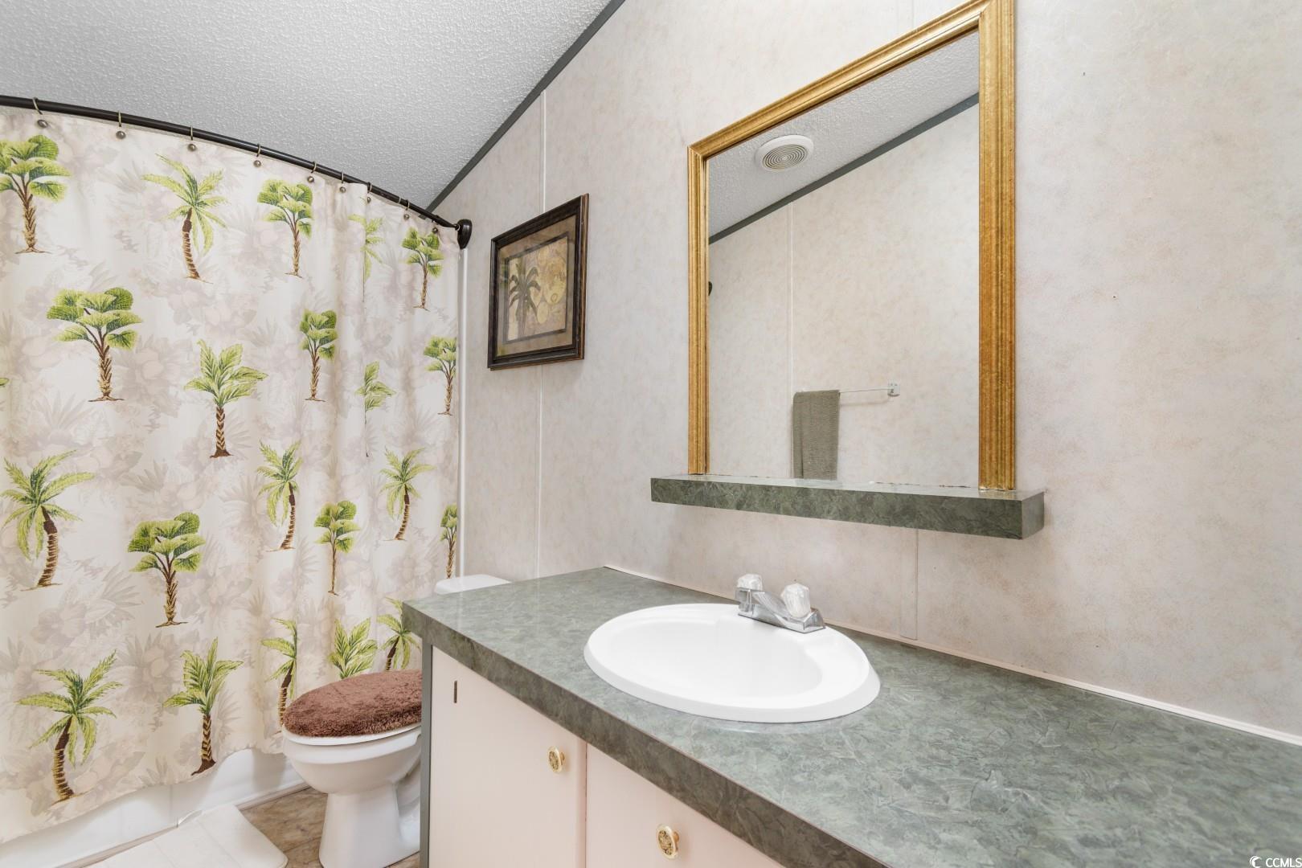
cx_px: 651
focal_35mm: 15
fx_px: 542
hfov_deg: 100.4
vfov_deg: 77.3
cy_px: 434
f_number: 4.5
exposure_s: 1/2
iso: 100
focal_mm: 10
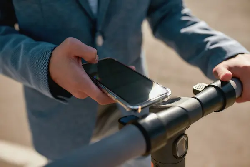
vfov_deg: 37.9
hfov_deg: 54.4
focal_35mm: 35
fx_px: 243
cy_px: 84
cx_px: 125
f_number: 2.5
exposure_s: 1/2000
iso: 100
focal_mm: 35
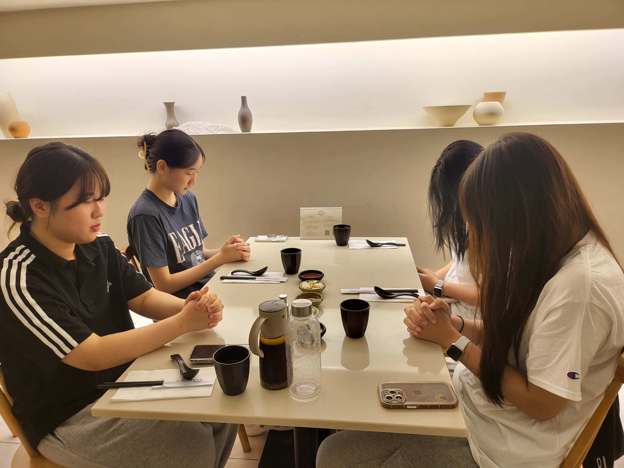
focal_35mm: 24
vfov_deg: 56.8
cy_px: 234
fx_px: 433
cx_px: 312
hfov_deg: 71.6
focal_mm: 5
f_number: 1.8
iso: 200
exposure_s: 1/60
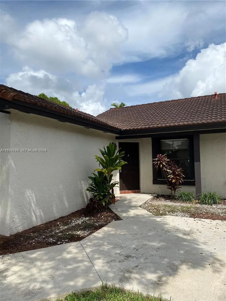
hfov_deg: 53.1
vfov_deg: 67.3
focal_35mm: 26
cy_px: 150
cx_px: 113
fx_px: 226
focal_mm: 4.25
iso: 32
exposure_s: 1/4608
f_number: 1.8
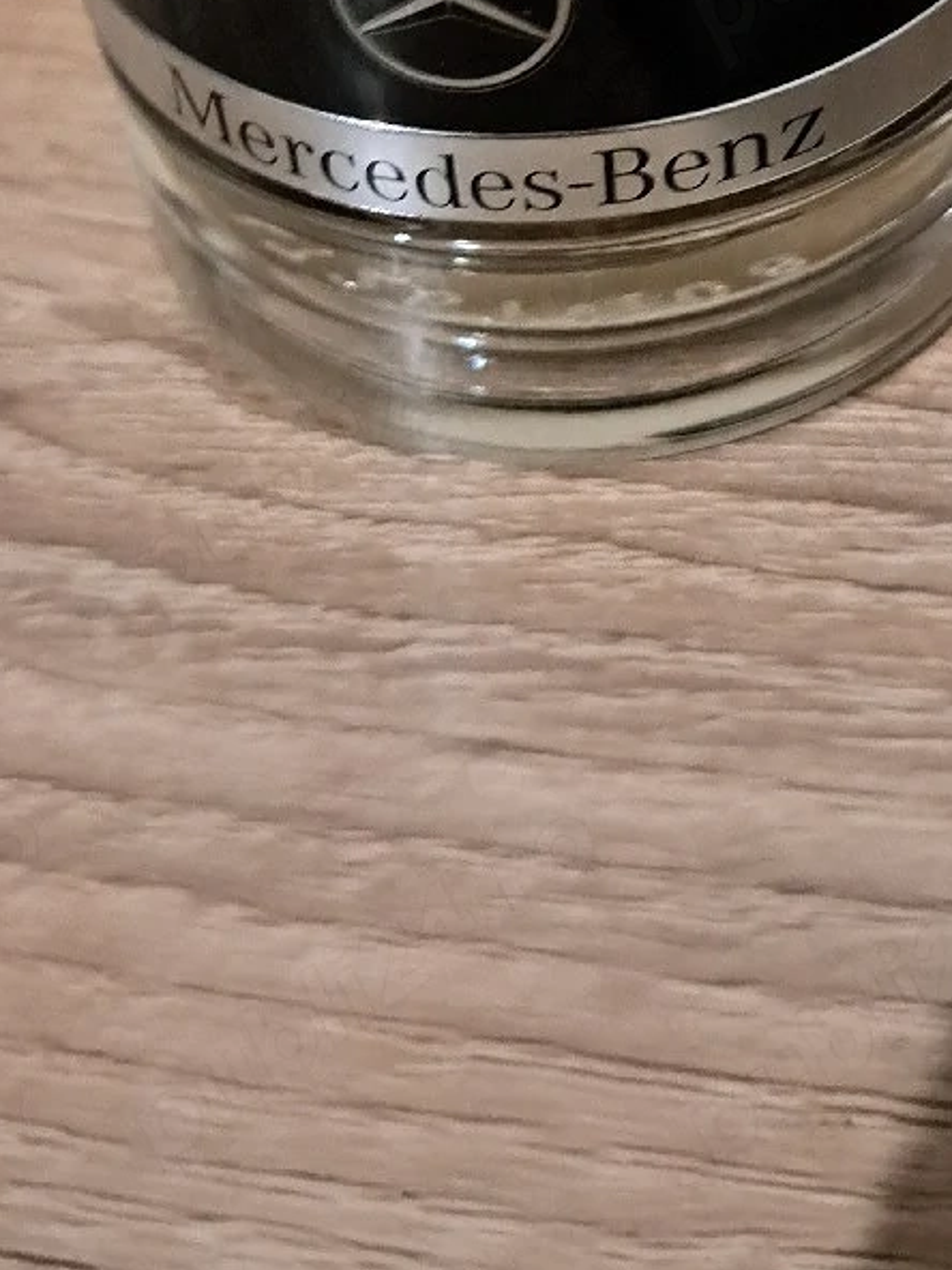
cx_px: 506
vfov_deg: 32.3
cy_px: -44
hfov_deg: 27.0
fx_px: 1980
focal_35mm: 54
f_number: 1.8
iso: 1250
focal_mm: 5.23
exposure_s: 1/20
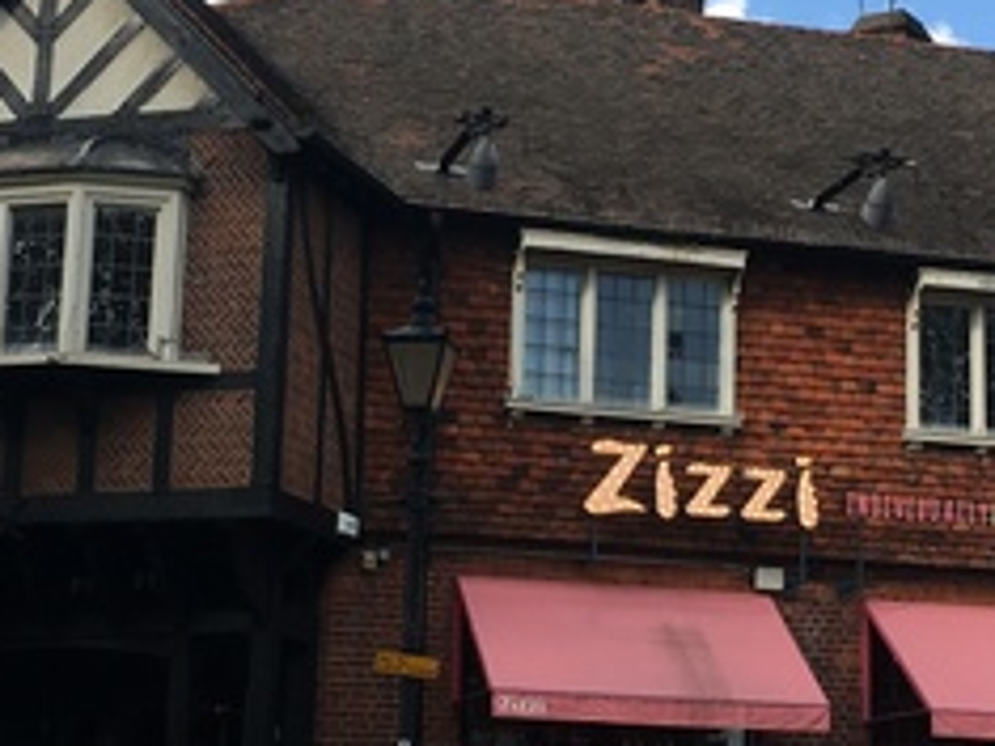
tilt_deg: +10.9
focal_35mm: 79
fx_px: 2270
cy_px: 487
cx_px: 580
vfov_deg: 18.6
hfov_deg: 24.7
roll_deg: -2.0
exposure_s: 1/668
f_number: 2.2
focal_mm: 4.15
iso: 25
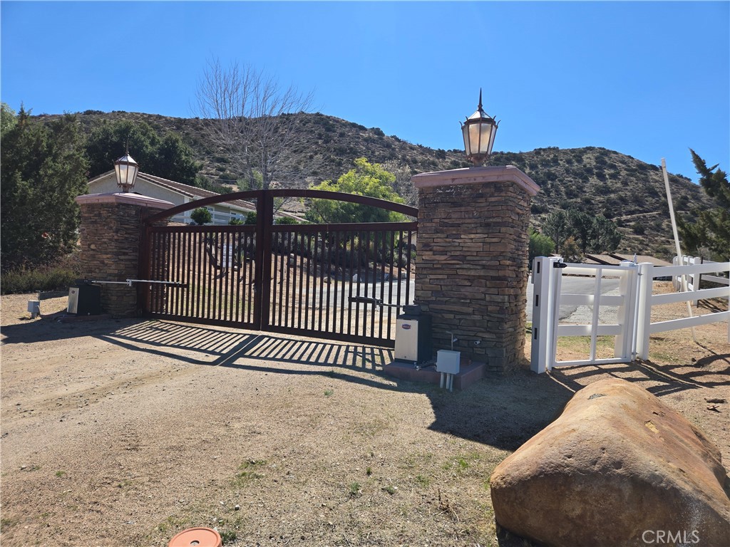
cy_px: 274
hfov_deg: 73.9
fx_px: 485
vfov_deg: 58.9
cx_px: 365
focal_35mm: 23
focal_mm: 5.4
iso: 25
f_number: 1.8
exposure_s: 1/1869
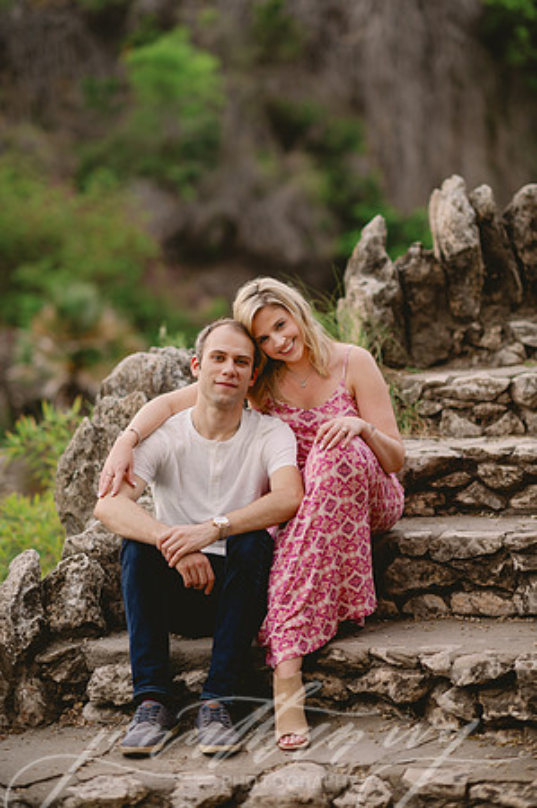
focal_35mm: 85
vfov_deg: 23.9
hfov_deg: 16.0
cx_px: 268
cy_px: 404
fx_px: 1906
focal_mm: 85
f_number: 2
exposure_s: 1/640
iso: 80
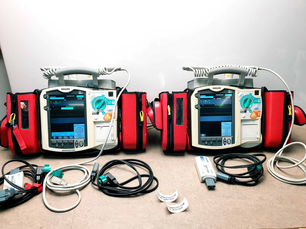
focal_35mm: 26
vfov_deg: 53.1
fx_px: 230
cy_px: 114
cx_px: 153
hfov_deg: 67.3
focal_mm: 4.3
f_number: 2.4
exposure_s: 1/100
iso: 100
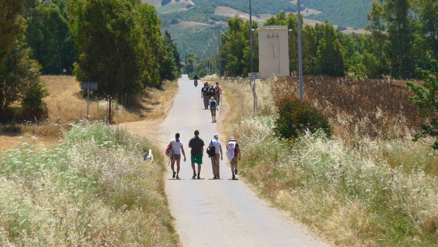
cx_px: 219
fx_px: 1998
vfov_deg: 7.1
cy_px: 112
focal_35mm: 172
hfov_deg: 12.5
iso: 80
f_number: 5.5
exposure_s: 1/320
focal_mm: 30.5
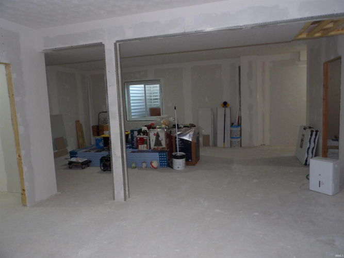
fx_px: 238
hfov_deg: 71.6
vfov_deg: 56.8
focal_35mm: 24
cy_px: 129
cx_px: 172
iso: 200
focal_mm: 4.3
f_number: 2.8
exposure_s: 1/33
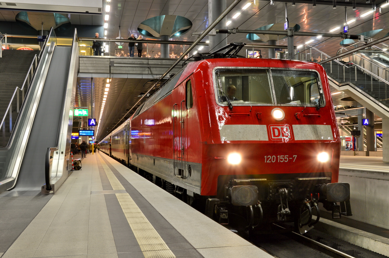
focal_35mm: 39
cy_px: 129
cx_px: 194
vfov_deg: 34.2
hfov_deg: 49.6
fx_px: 421
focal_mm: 26
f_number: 18
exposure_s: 4
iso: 100
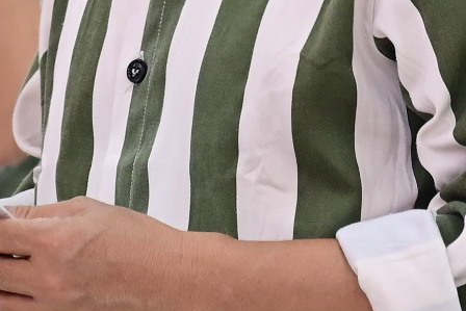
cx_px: 275
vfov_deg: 1.7
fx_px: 10488
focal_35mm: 810
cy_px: -450
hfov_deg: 2.5
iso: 1250
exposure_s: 1/100
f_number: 4
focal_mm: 120
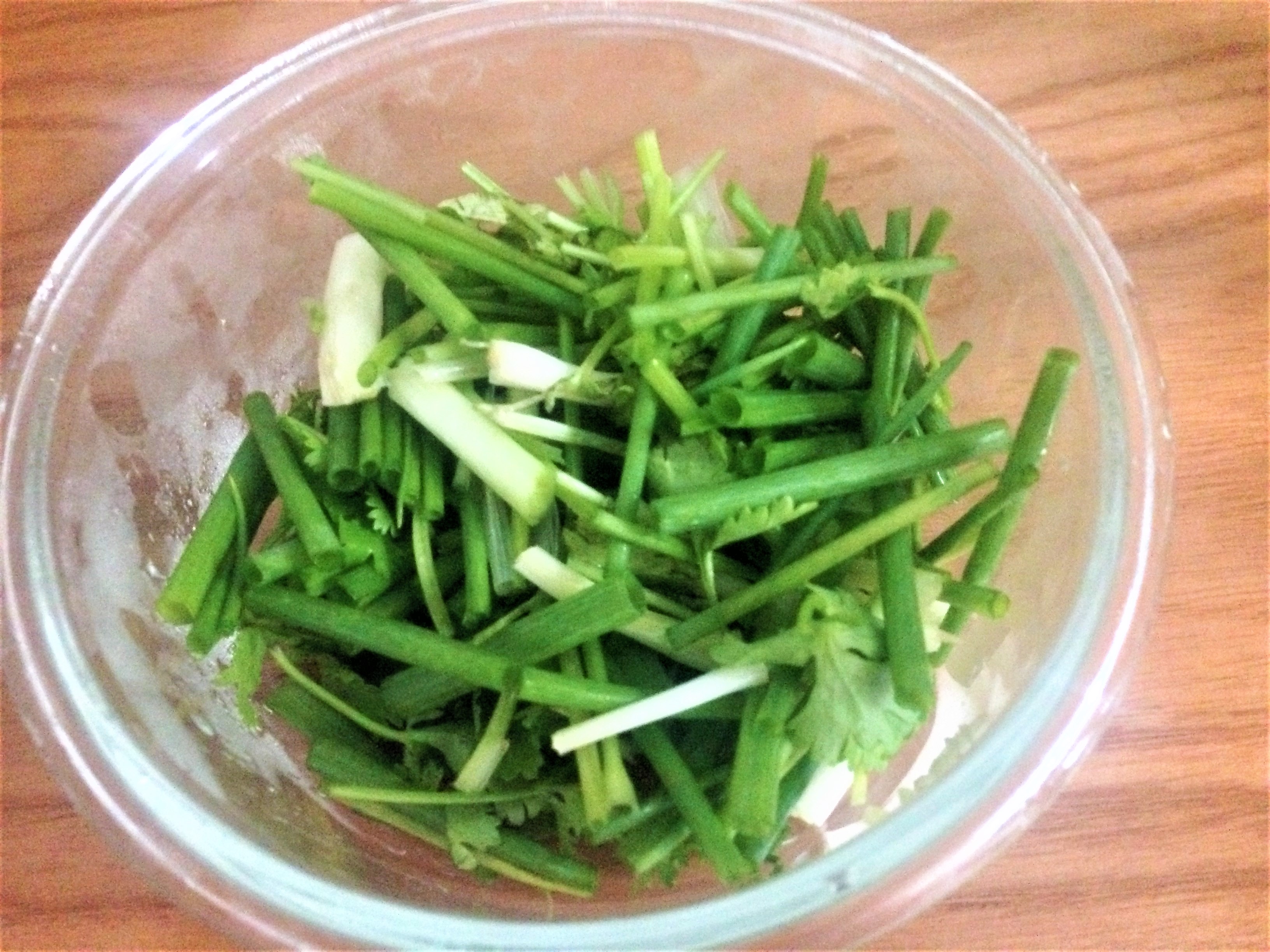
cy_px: 476
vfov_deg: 42.9
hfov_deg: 55.4
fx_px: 1211
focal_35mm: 33
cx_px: 635
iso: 800
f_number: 2.4
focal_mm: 4.12
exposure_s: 1/15
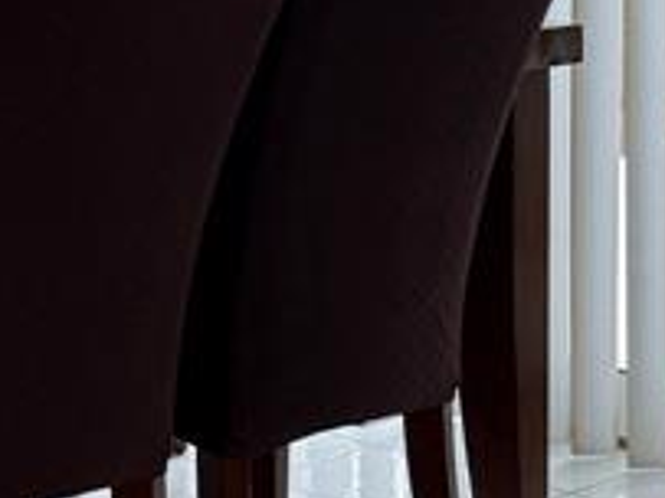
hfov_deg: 13.6
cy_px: -223
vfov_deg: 11.8
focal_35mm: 121
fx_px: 2323
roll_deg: -0.9
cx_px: -714
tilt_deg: -0.1
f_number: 1.78
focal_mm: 6.76
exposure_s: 1/60
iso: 125
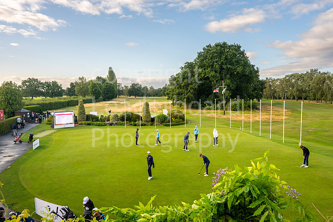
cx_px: 166
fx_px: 250
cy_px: 111
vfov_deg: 48.0
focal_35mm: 27
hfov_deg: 67.4
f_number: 8
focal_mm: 27
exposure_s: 1/800
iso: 500
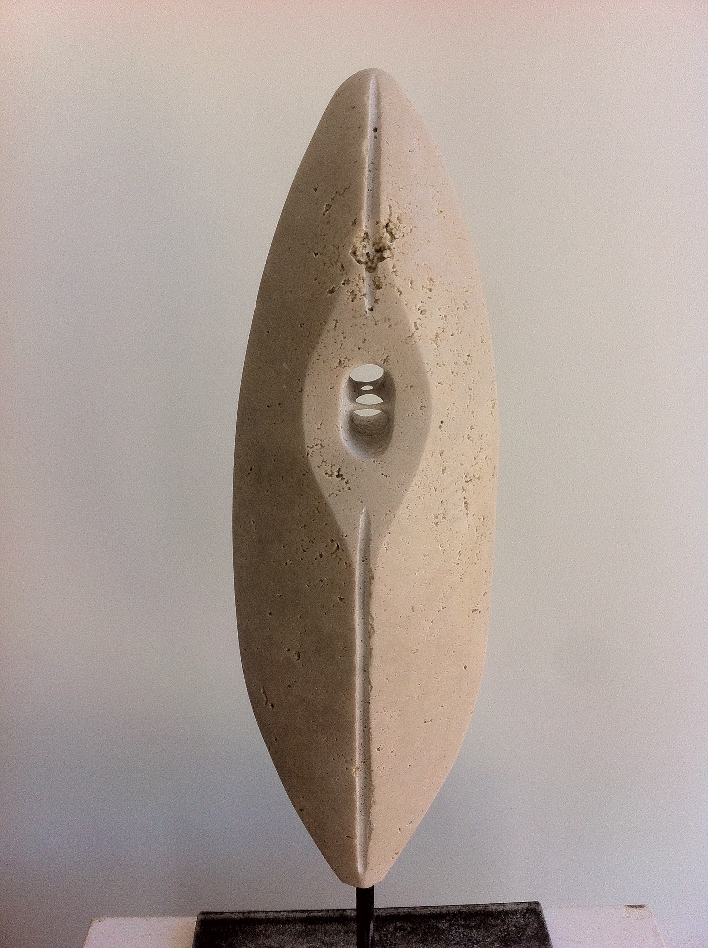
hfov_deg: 40.6
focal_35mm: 35
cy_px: 474
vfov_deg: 52.7
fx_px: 957
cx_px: 354
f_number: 2.8
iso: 80
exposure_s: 1/227
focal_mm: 3.85
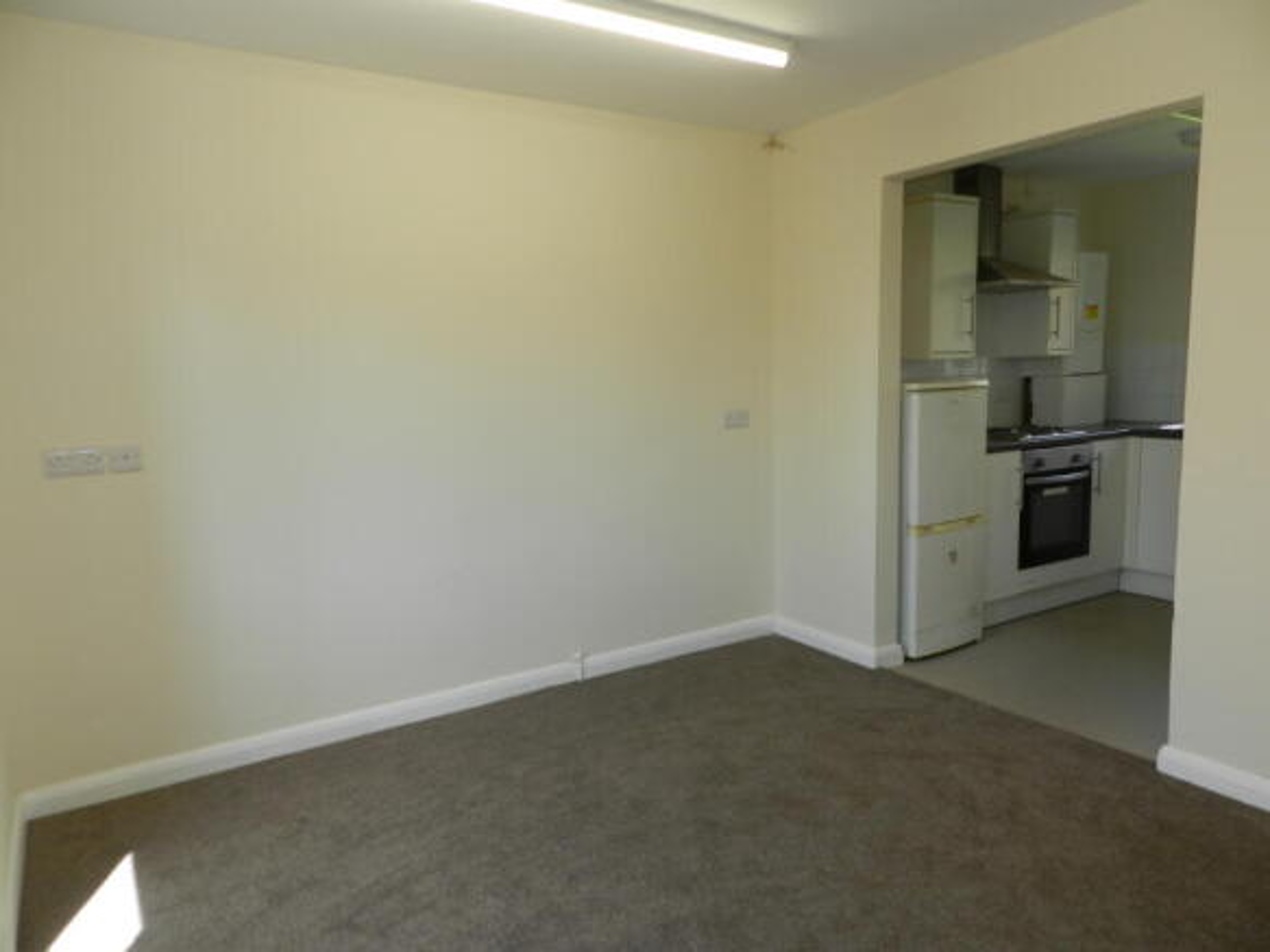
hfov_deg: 73.9
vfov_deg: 58.9
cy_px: 476
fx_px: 844
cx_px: 635
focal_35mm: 23
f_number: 3.4
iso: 160
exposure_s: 1/100
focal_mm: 4
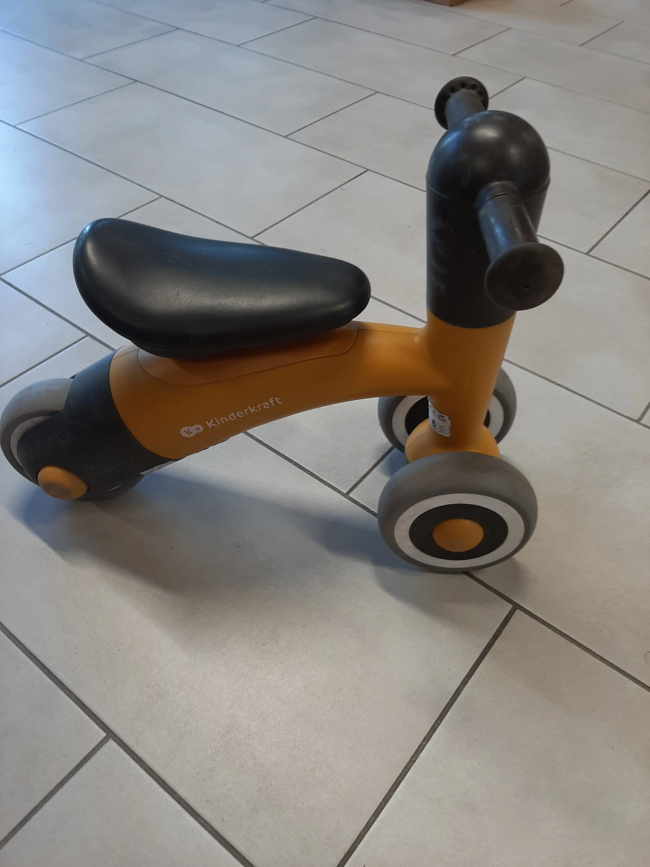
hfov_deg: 53.1
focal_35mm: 26
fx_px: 651
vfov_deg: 67.3
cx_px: 325
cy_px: 434
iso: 64
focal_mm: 3.93
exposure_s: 1/50
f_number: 1.7
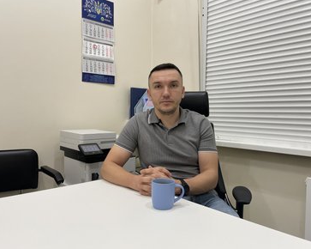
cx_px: 168
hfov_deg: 62.2
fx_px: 258
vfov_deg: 51.5
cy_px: 125
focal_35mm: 28
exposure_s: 1/100
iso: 125
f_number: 1.6
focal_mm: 4.2
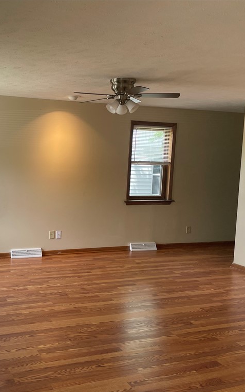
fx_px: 395
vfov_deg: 52.7
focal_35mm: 37
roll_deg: -1.0
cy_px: 197
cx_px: 42
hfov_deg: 33.2
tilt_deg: -4.8
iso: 80
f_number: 1.6
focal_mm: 4.2
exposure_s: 1/121
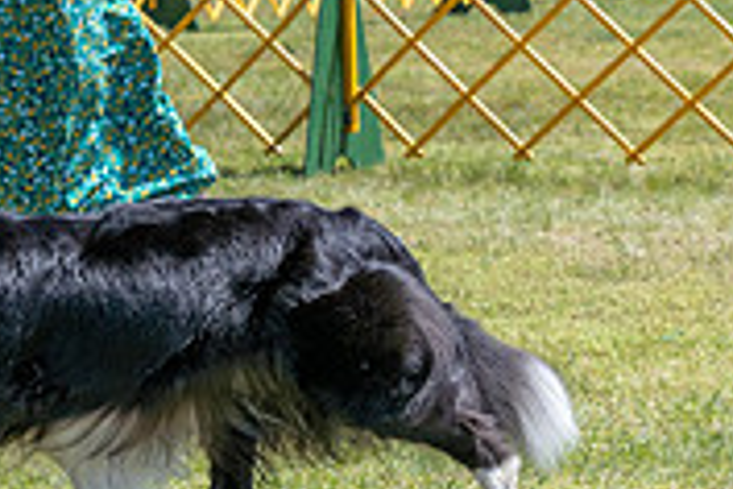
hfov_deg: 8.0
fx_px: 5253
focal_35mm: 258
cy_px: 10
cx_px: 41
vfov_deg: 5.3
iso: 640
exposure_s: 1/1600
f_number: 7.1
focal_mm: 74
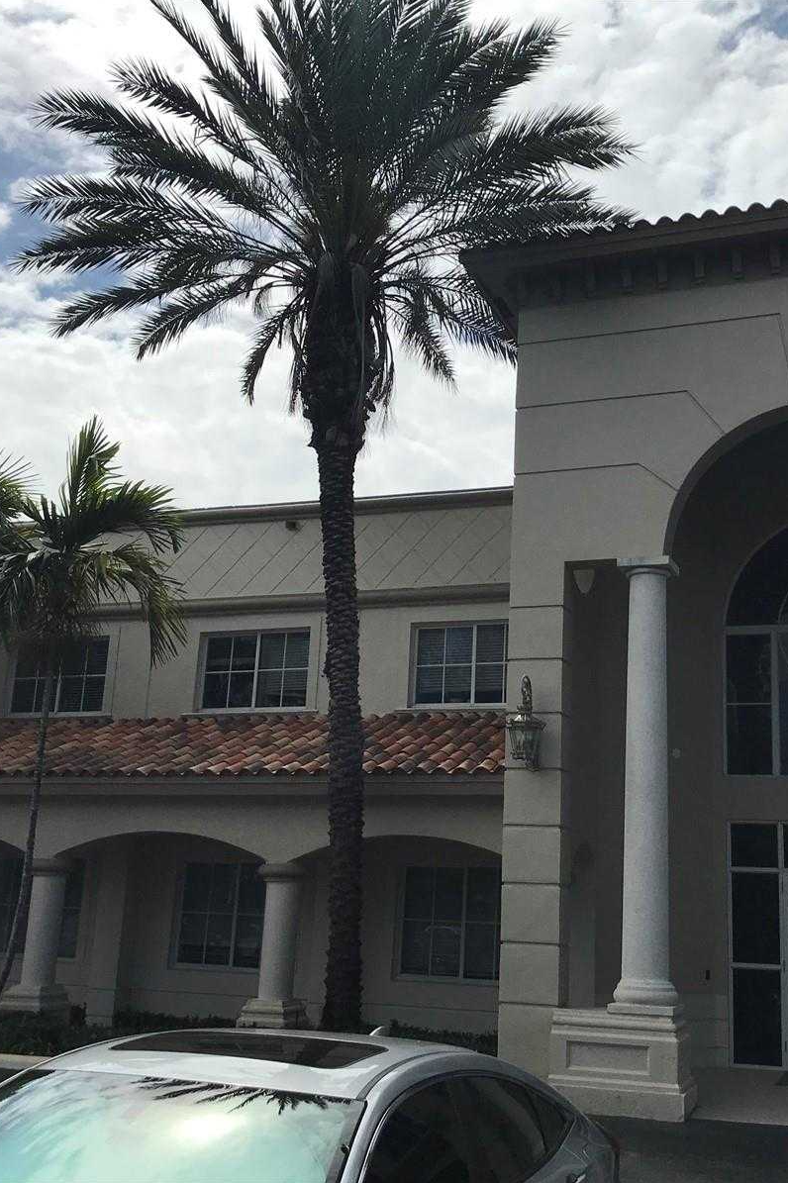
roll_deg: -2.5
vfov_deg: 49.6
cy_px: 590
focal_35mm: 39
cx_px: 477
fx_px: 1281
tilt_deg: +15.4
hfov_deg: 34.1
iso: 25
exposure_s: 1/7407
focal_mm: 3.99
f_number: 1.8
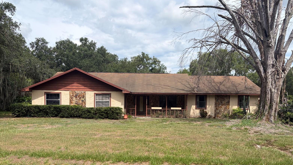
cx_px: 147
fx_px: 225
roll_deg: -1.6
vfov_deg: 39.7
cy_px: 110
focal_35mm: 29
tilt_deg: -2.3
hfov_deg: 66.1
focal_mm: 5.96
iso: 50
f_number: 1.6
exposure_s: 1/3448
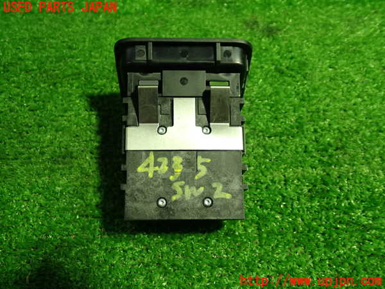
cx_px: 192
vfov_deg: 39.7
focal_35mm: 36
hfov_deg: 51.4
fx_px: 400
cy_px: 144
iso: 320
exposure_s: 1/40
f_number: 2.5
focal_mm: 6.37
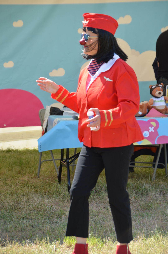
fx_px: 1319
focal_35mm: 188
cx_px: 84
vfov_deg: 11.0
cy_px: 127
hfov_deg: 7.3
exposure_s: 1/500
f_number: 5.6
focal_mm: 125
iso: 360
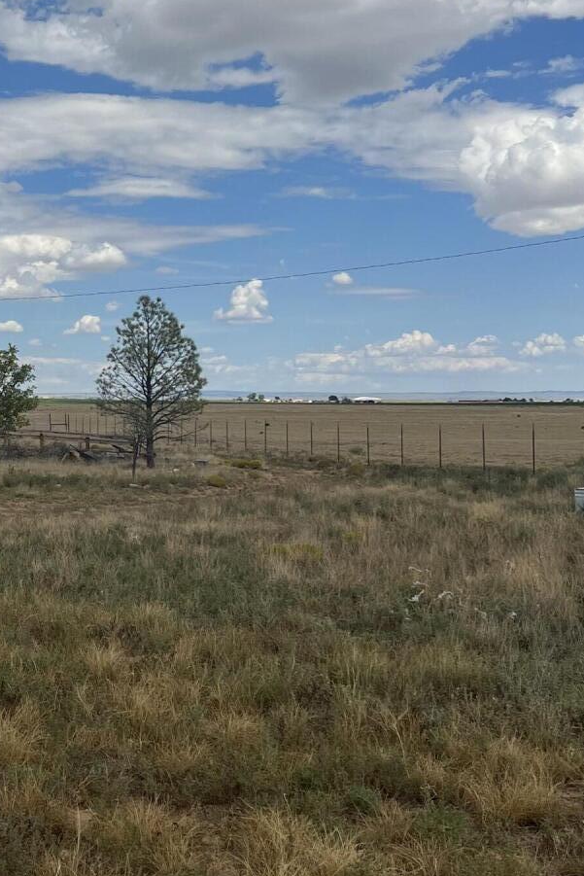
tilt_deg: +5.5
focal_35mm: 60
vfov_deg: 33.1
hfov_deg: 21.8
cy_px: 296
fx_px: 1459
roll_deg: +0.6
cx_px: -10
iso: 50
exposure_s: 1/8696
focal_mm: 5.7
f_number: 1.5
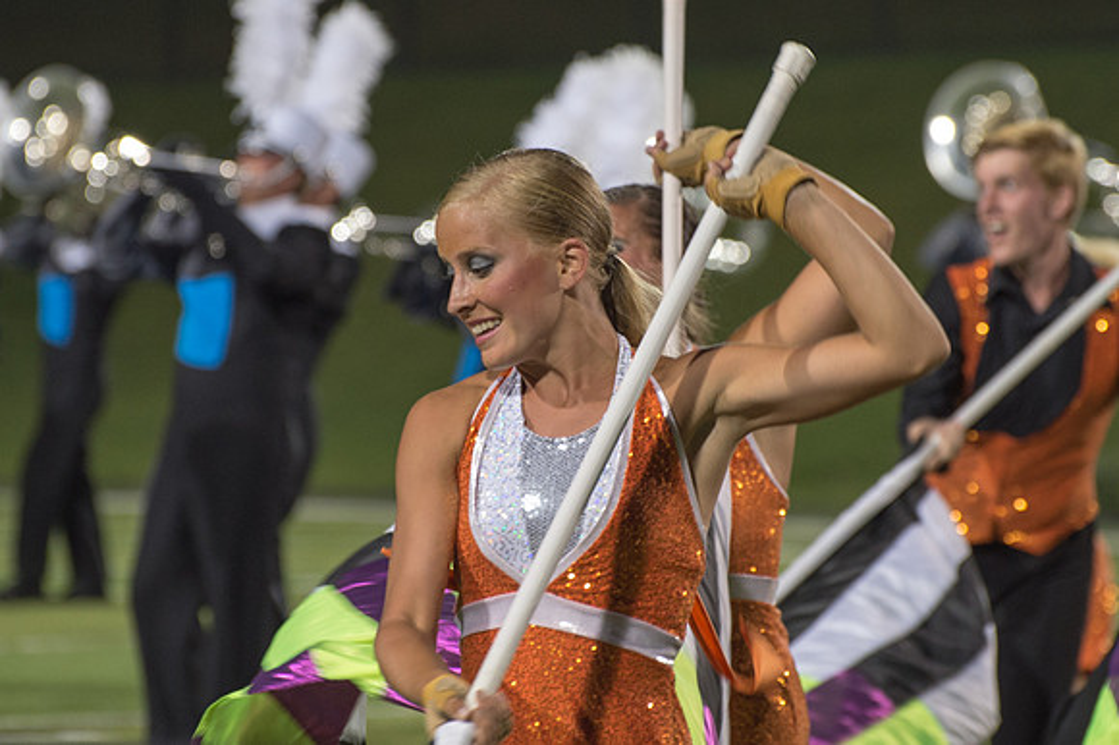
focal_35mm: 351
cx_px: 581
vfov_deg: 3.9
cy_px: 300
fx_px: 10913
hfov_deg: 5.9
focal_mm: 195
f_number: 5.3
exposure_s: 1/160
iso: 1100
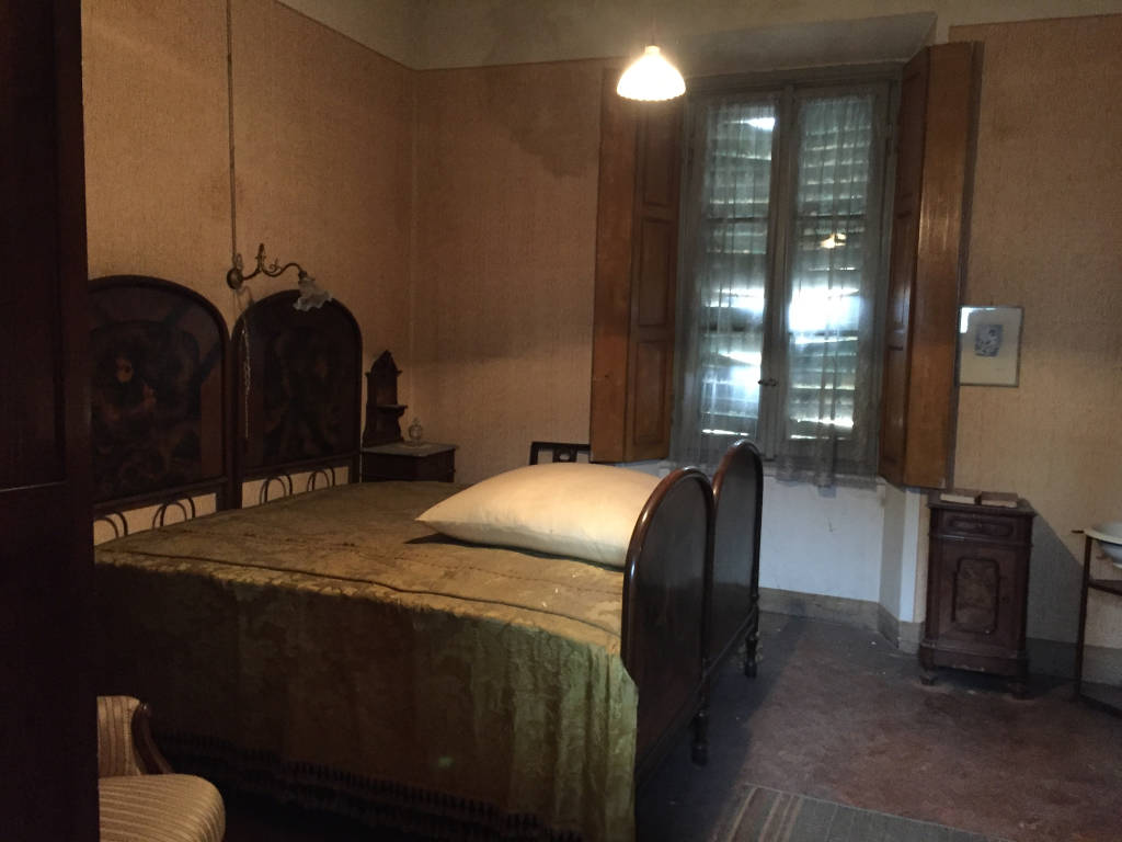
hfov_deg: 61.7
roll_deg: -1.5
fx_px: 940
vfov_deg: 48.2
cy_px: 421
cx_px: 561
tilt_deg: -4.8
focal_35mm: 29
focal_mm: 4.15
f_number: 2.2
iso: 640
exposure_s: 1/17
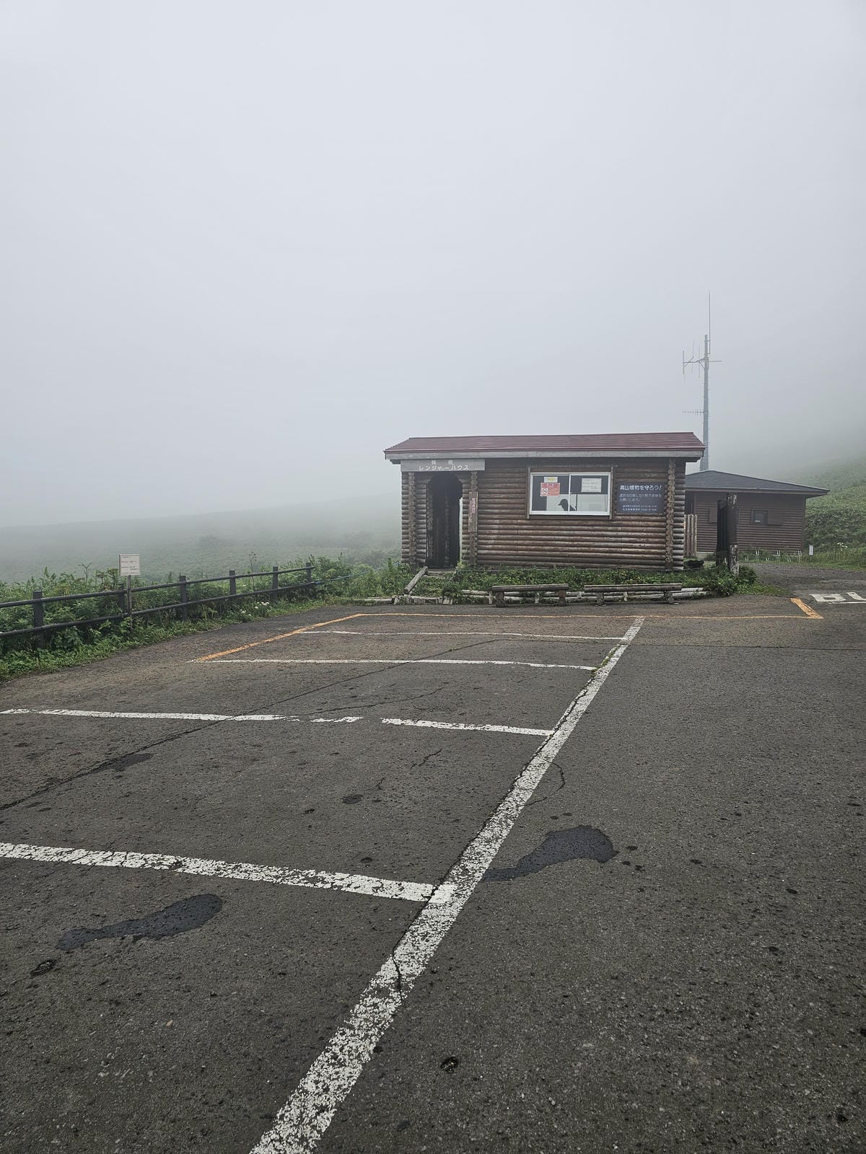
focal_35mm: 23
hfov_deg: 58.9
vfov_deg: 73.9
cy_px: 577
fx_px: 767
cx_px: 433
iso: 10
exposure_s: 1/318
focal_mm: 6.3
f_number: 1.7
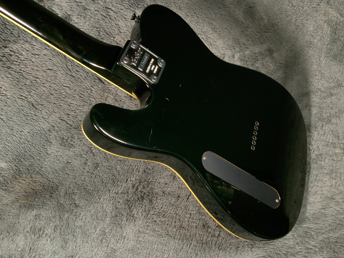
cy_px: 130
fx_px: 298
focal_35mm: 30
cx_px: 175
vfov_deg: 46.8
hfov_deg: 60.0
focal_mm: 3
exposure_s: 1/52
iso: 64
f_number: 1.8
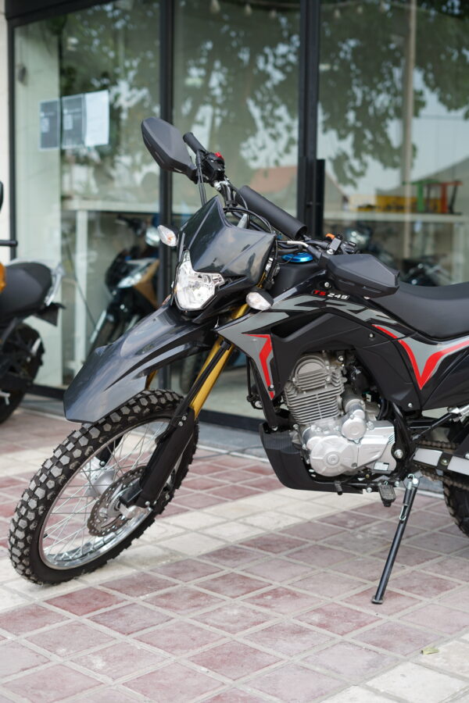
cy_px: 352
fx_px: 977
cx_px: 234
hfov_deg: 27.0
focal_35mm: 50
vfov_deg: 39.6
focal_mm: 50
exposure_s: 1/125
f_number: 2.8
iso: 100
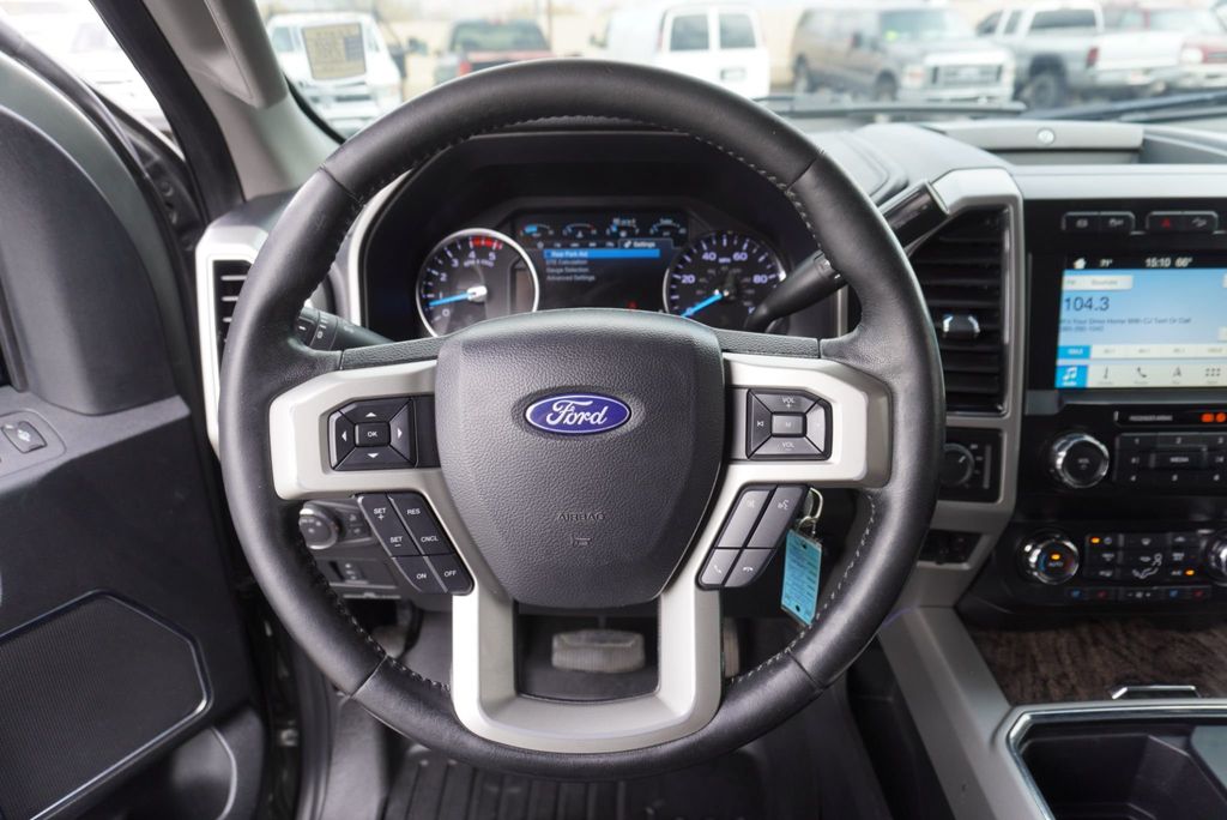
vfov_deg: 53.2
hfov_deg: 73.7
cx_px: 614
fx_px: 818
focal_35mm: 24
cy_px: 410
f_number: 4
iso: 160
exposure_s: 1/60
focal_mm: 16
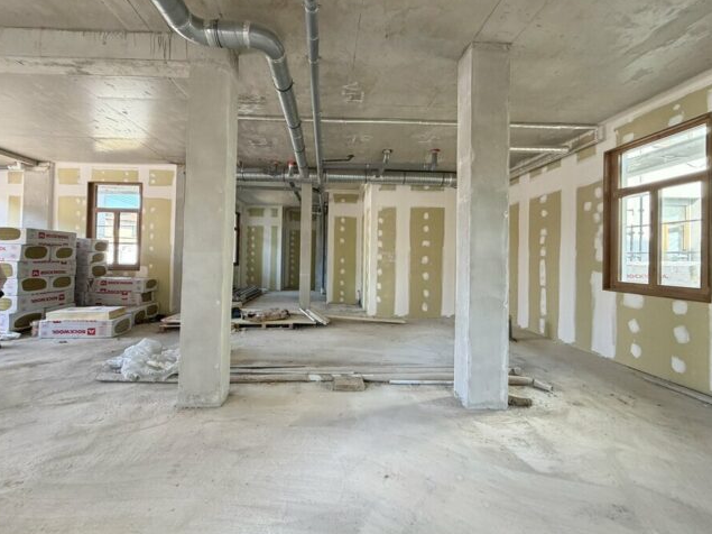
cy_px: 255
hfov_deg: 98.0
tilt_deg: -0.3
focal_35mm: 15
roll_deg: -1.2
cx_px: 333
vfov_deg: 81.7
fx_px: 308
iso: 200
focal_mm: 2.22
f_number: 2.2
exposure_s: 1/121
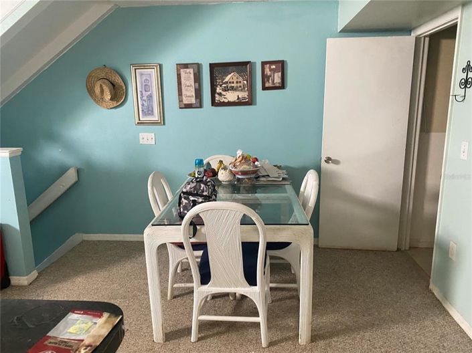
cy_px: 176
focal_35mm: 26
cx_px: 236
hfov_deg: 67.3
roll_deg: -0.2
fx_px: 354
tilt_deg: -6.5
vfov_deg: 53.0
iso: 320
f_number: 1.8
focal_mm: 4.25
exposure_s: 1/60
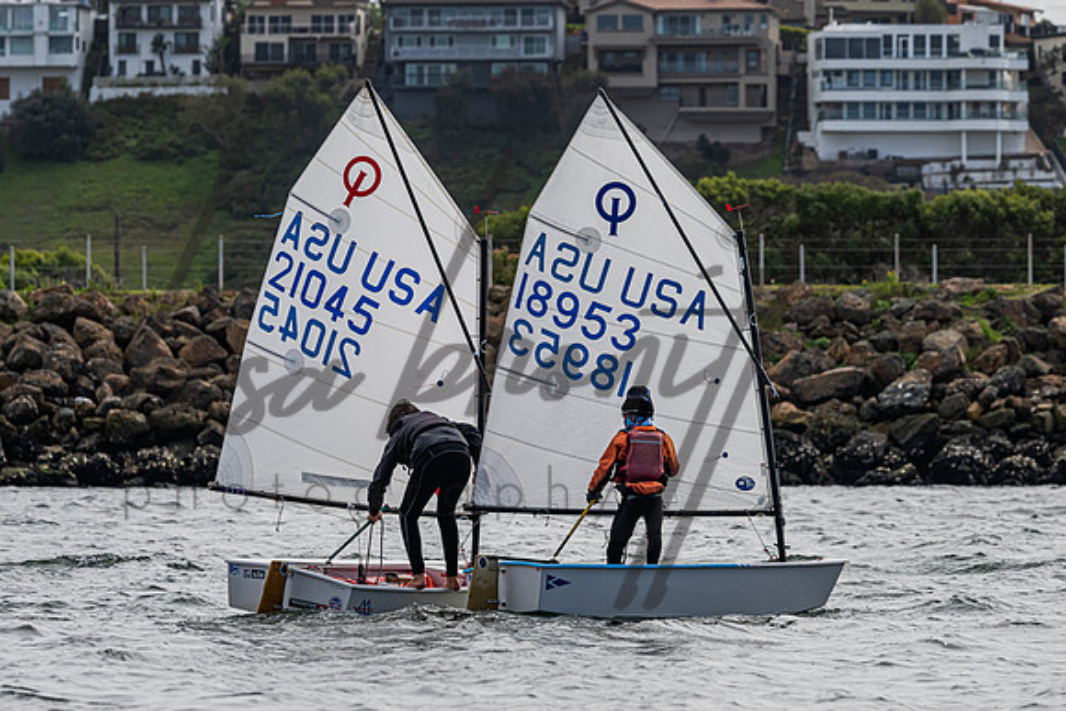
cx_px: 494
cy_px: 396
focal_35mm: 307
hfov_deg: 6.7
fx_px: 9106
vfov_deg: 4.5
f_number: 9
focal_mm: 250
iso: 320
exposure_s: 1/1250
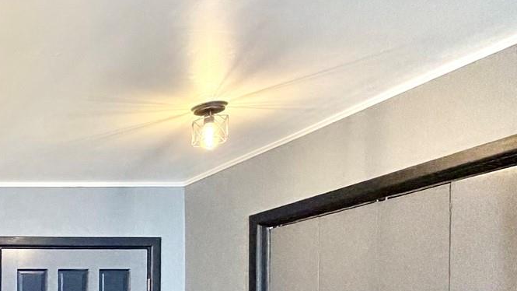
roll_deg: +0.4
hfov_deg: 30.6
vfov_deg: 23.1
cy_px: 359
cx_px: -204
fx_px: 644
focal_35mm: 47
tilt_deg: -0.6
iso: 160
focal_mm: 2.22
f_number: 2.2
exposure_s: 1/120
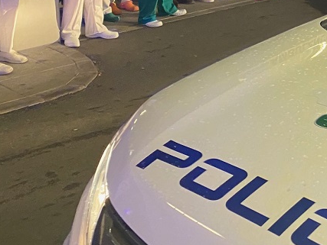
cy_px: -69
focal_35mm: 73
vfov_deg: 18.8
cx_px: 381
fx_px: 690
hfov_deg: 24.4
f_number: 1.8
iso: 200
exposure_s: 1/50
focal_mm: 4.25
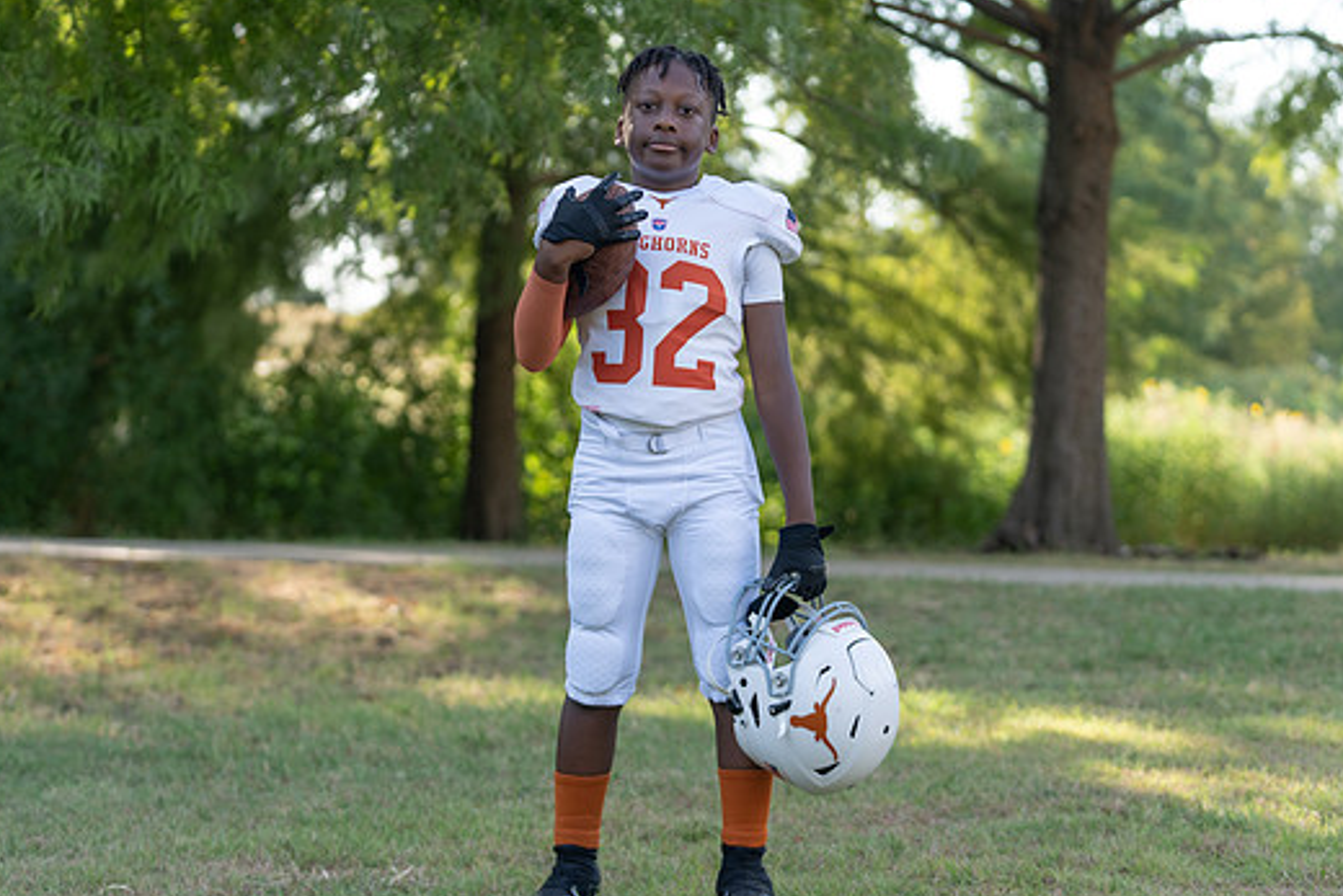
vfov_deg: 14.4
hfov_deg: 21.5
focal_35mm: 95
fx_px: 3545
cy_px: 390
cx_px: 703
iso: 125
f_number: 2.8
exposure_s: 1/400
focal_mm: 74
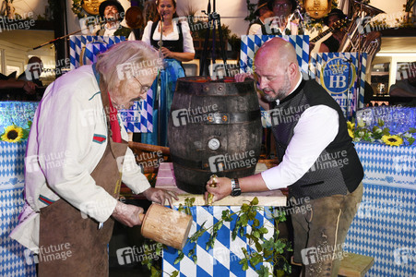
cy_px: 138
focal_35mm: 42
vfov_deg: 31.8
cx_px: 208
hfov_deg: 46.4
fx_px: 485
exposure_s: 1/200
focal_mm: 42
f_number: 5.6
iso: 3200
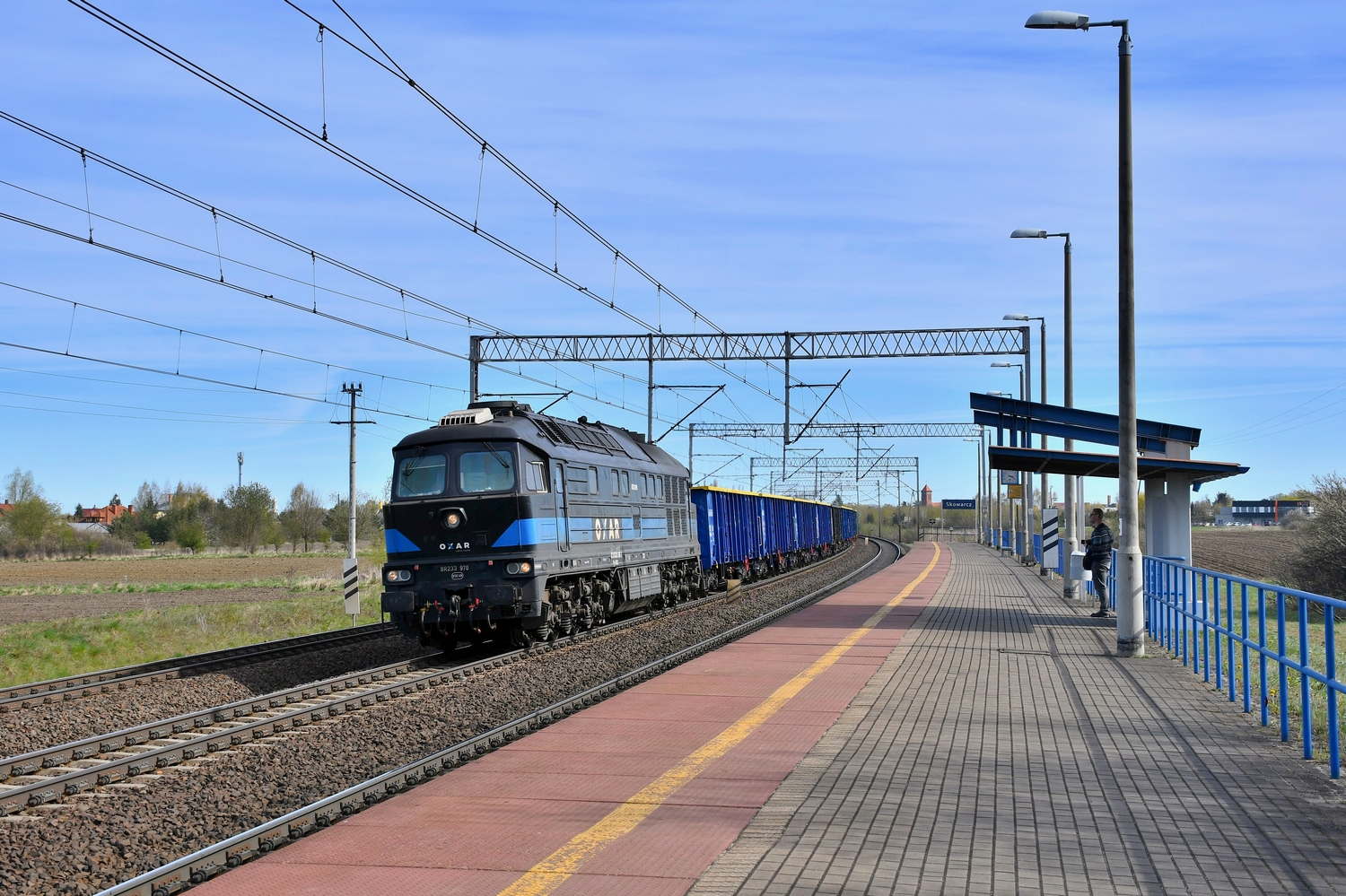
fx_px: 1682
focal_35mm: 45
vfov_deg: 29.8
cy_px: 448
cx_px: 673
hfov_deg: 43.6
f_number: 6.3
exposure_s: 1/800
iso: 100
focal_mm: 30
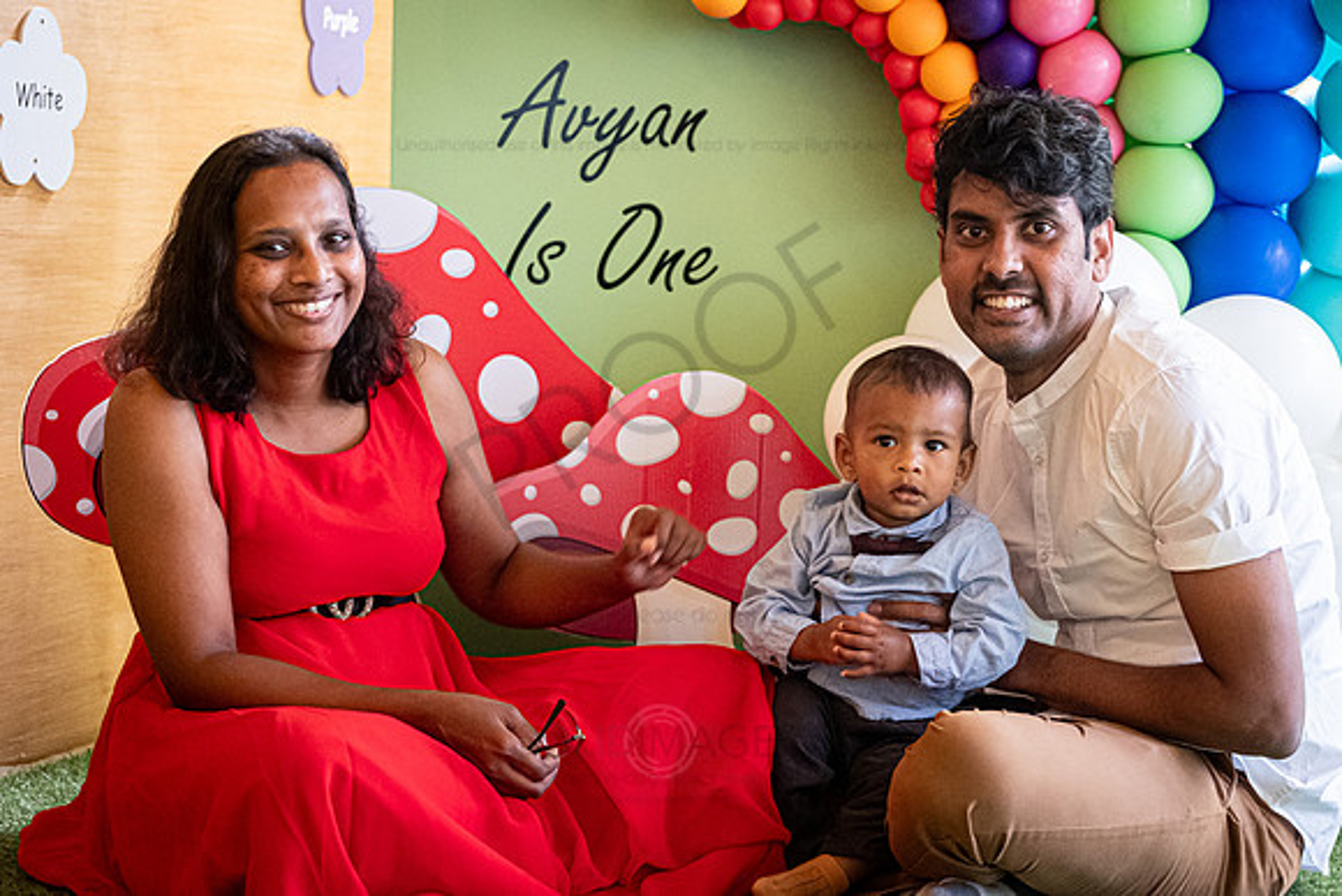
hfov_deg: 25.3
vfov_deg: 17.0
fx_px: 2990
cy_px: 462
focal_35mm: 80
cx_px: 709
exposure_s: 1/125
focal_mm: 50
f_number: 2.8
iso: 3200
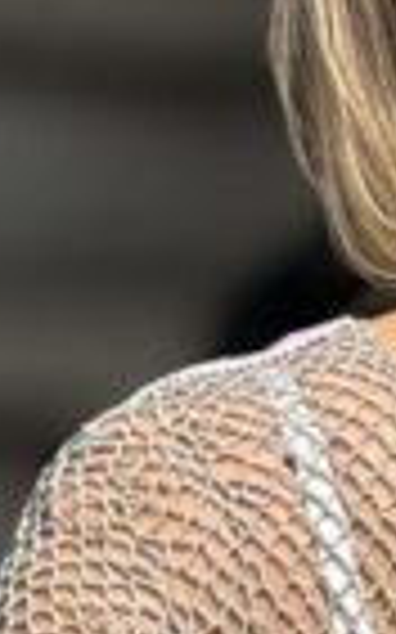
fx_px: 12445
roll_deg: -3.3
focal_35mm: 720
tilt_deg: +0.4
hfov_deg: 1.8
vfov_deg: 2.9
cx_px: 630
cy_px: 1237
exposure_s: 1/1342
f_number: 2.8
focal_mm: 15.66
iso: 64
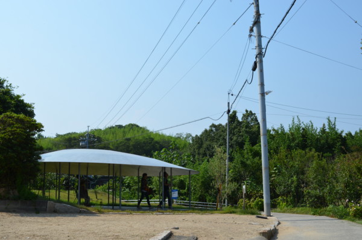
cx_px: 181
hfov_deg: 49.7
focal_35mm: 39
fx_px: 391
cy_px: 120
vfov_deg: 34.0
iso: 100
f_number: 9
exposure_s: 1/320
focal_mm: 26
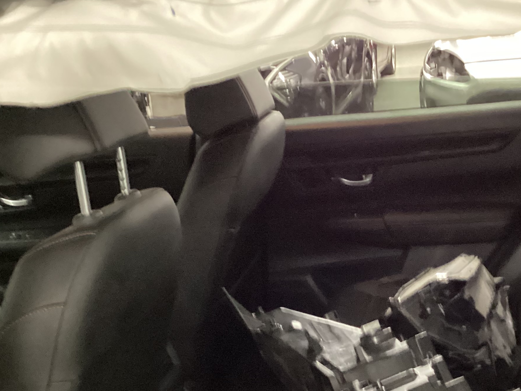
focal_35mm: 57
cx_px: 345
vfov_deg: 25.1
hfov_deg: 33.5
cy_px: 329
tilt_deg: -22.7
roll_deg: +3.8
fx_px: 858
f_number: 2.4
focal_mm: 3.3
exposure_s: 1/17
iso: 640
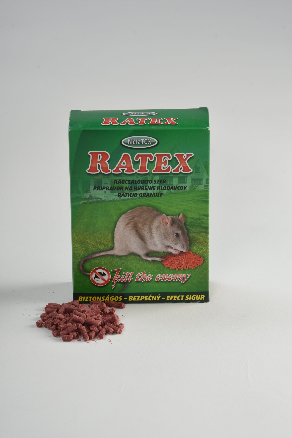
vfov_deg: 13.7
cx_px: 146
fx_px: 1825
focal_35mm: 150
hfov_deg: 9.1
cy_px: 219
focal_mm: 100
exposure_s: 1/200
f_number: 10
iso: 100
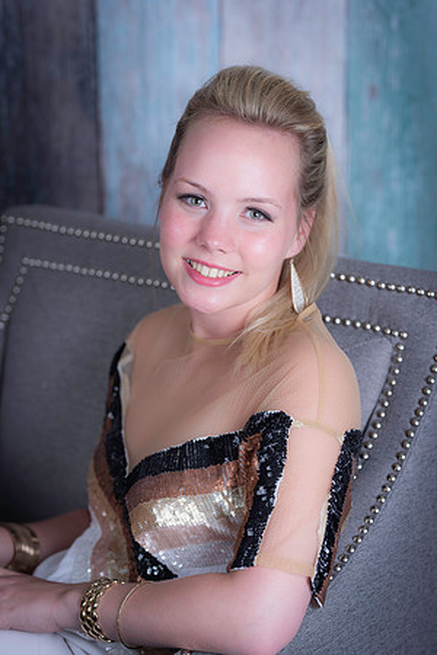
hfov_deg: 16.1
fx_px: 1548
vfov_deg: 23.9
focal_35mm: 85
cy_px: 328
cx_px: 218
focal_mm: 85
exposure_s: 1/160
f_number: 2.8
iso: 80
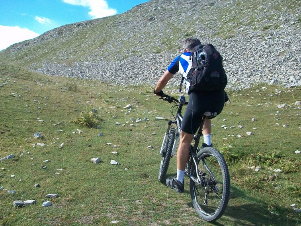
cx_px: 158
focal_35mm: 36
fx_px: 313
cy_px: 117
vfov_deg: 39.7
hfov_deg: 51.3
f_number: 2.8
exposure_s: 1/640
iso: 80
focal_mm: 5.7
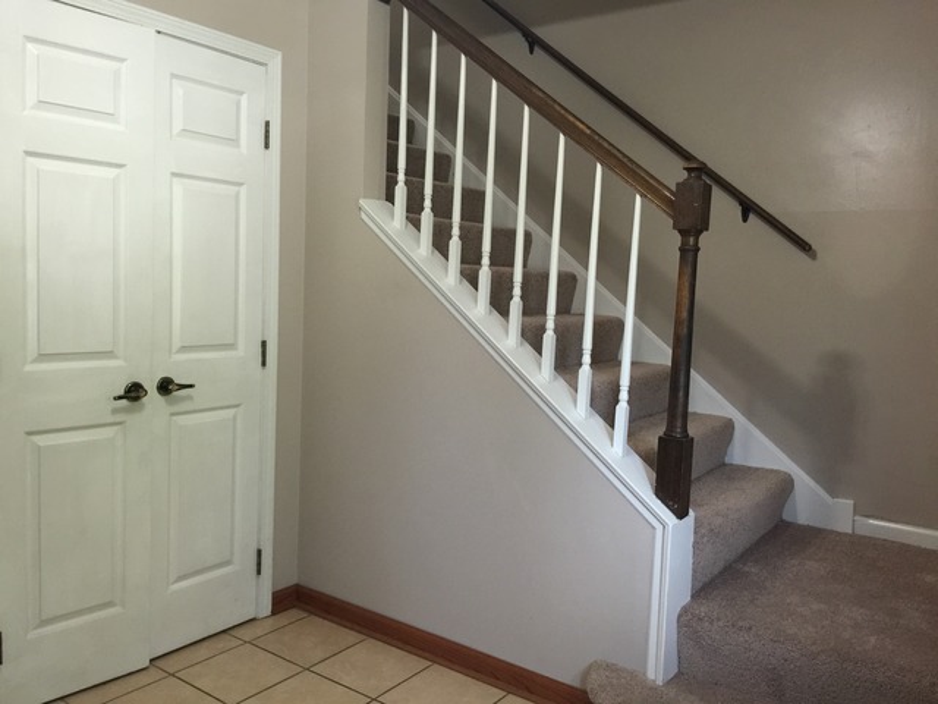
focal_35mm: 29
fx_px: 786
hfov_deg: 61.7
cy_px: 352
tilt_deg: -5.6
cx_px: 469
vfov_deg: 48.2
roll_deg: -3.2
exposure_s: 1/15
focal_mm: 4.15
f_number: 2.2
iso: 100
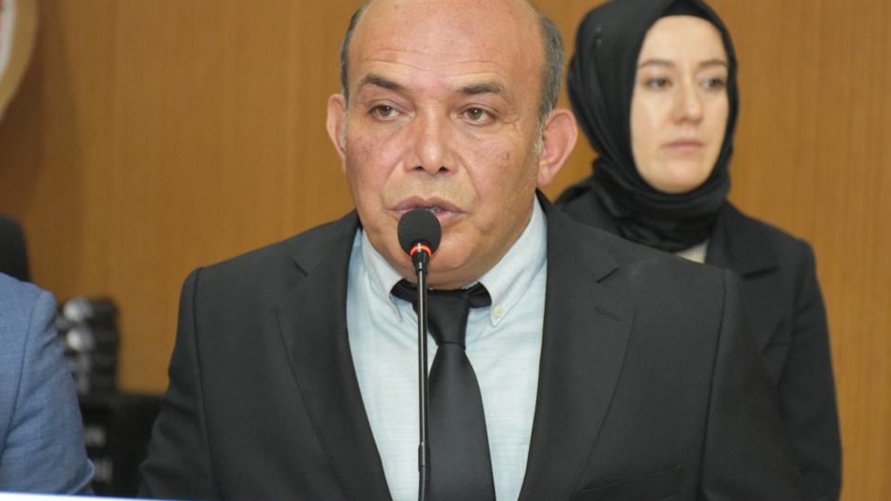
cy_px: 261
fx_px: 2622
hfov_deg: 19.3
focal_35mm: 111
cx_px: 476
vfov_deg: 10.9
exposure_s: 1/60
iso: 5000
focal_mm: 66
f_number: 5
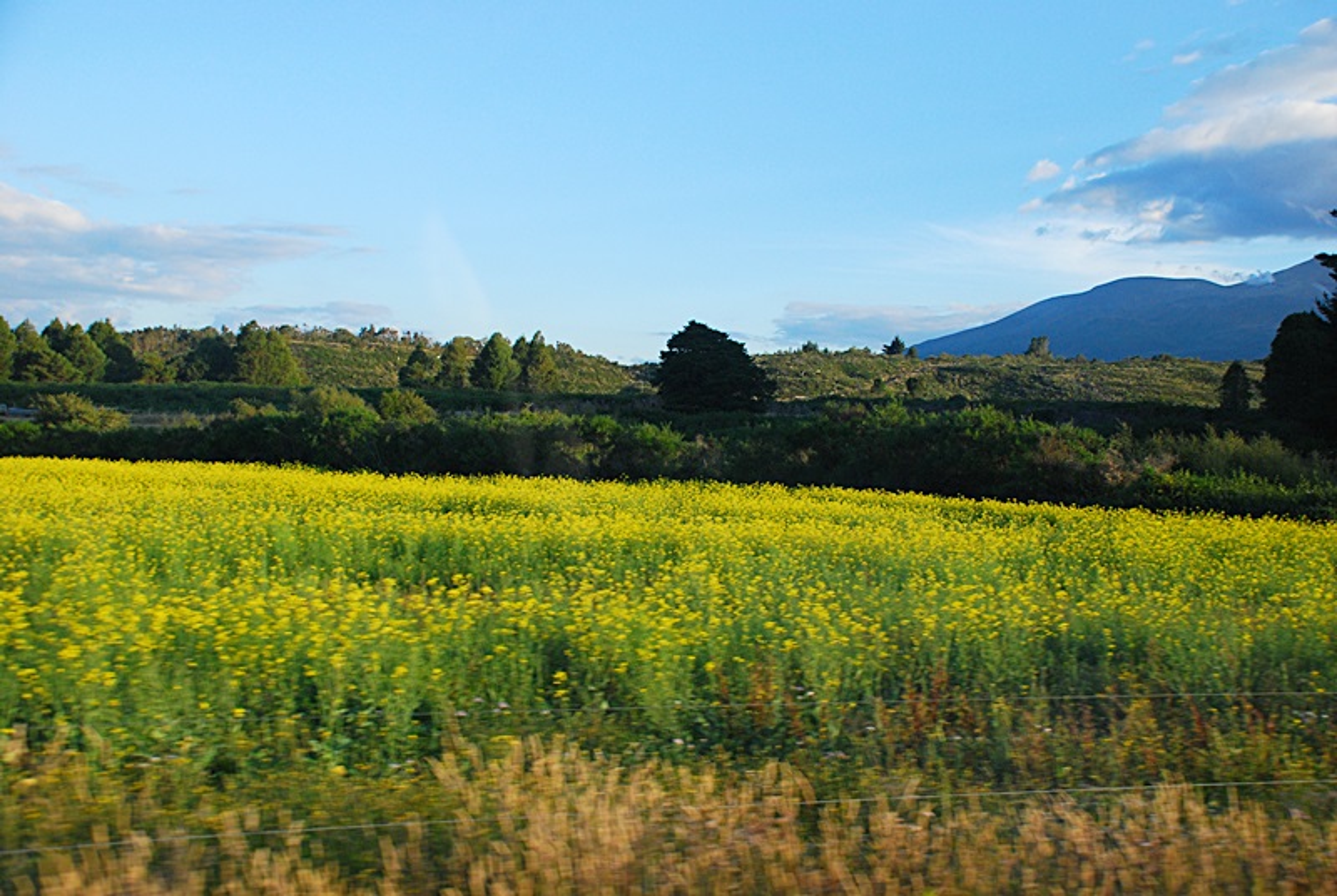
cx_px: 668
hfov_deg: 49.5
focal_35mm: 39
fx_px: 1451
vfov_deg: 34.3
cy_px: 448
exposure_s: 1/400
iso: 400
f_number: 5.6
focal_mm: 26
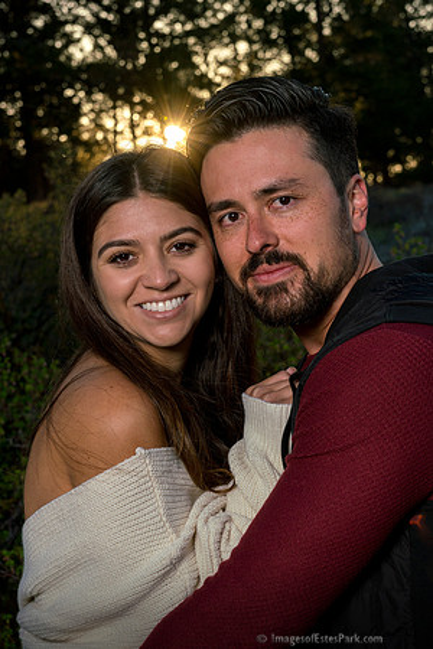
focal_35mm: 70
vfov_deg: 28.8
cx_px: 216
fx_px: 1263
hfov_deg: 19.5
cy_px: 324
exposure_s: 1/200
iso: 160
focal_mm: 70
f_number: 9
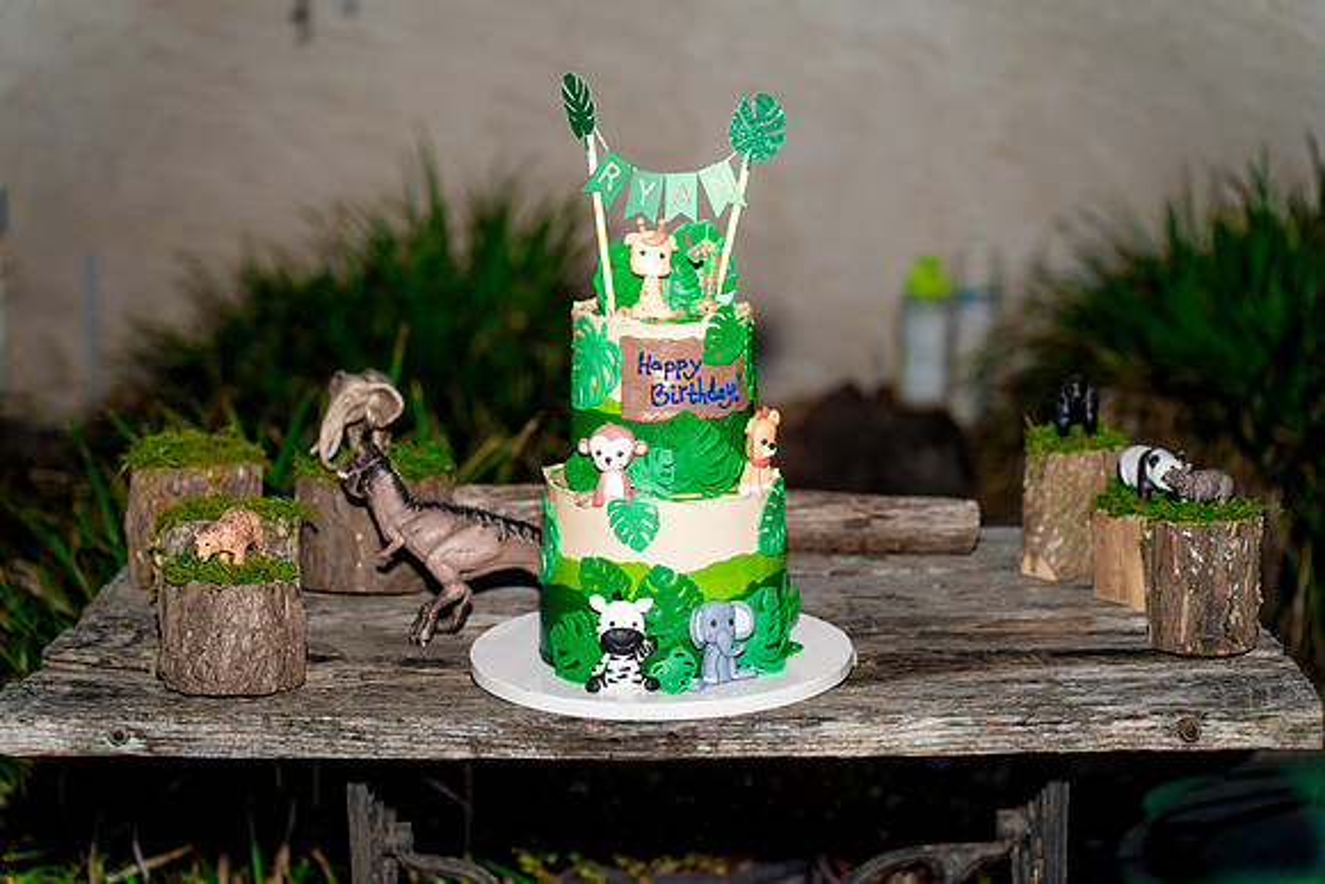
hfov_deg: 27.0
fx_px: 2761
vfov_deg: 18.2
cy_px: 442
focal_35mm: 75
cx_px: 662
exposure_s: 1/200
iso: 2000
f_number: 3.2
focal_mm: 75
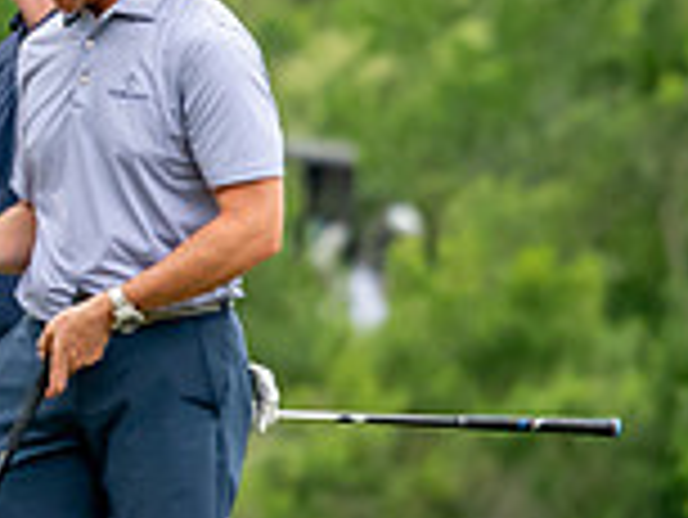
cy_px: 56
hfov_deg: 1.0
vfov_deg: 0.7
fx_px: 40219
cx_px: -423
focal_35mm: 2022
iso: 1600
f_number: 5.6
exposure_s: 1/2000
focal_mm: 370
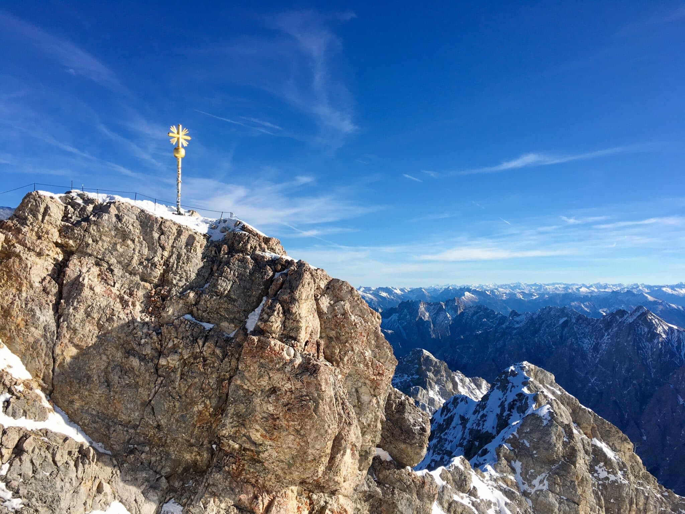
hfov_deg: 61.7
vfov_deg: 48.2
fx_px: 574
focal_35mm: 29
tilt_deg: +2.4
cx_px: 342
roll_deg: +0.0
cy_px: 257
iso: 25
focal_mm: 4.15
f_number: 2.2
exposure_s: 1/2137
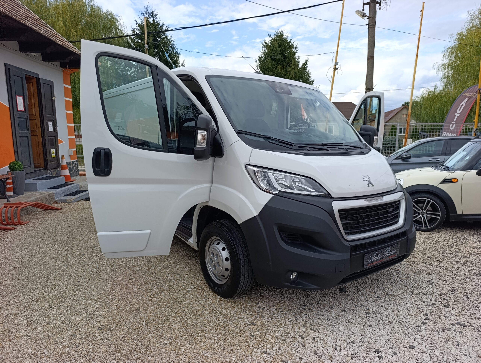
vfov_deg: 59.0
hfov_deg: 73.8
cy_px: 182
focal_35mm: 23
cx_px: 240
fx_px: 320
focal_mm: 6.14
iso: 50
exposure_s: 1/273
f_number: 1.6
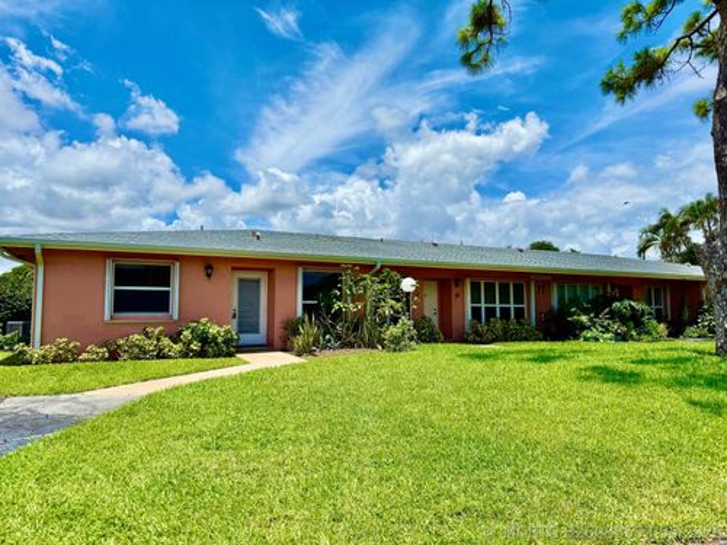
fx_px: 504
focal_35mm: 24
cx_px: 364
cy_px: 272
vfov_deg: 56.8
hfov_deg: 71.6
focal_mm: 6.76
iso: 80
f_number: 1.78
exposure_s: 1/9091
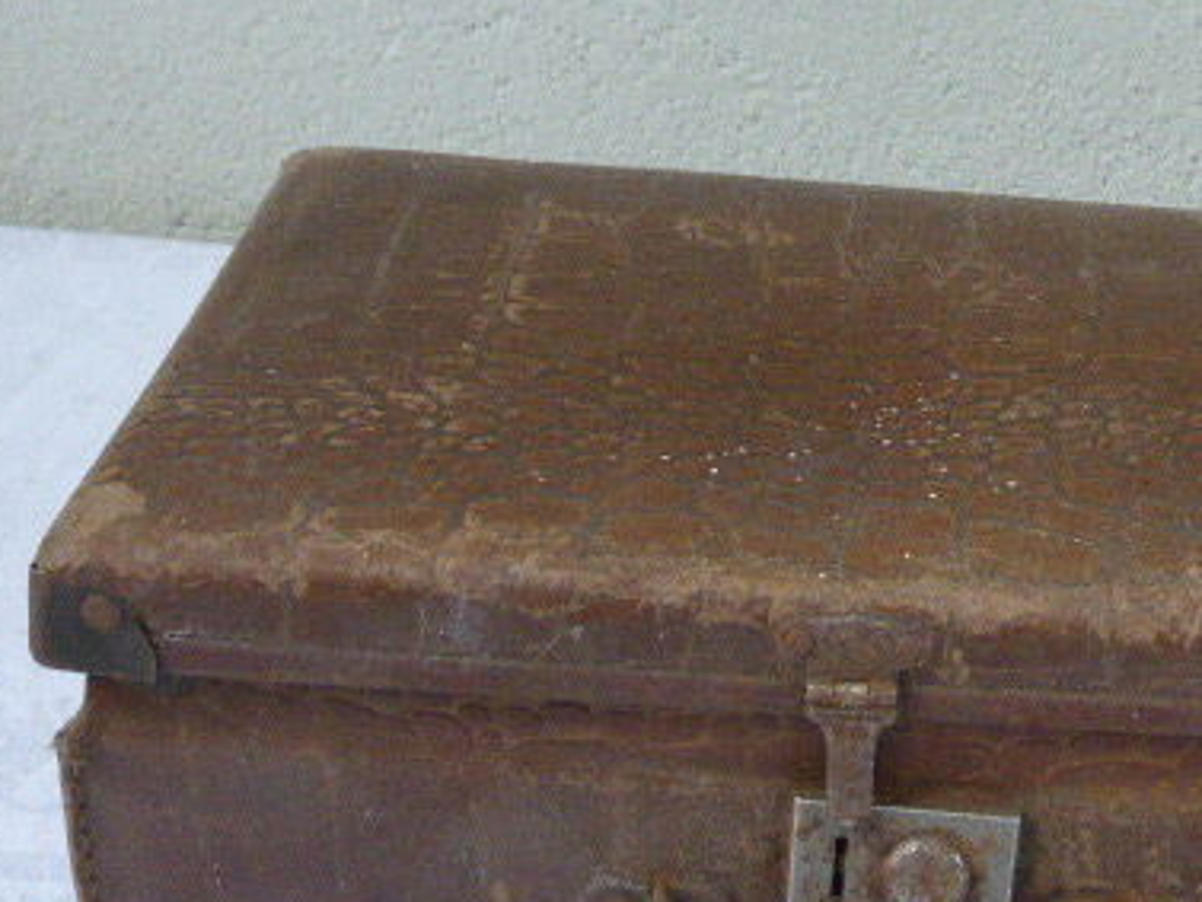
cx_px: 998
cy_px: 583
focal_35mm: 73
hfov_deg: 26.1
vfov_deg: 20.1
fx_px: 2536
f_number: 3.9
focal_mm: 7.4
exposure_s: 1/100
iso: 800
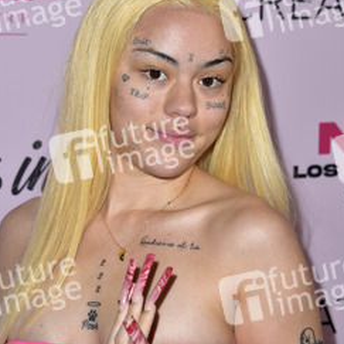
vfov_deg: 12.7
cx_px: 164
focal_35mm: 137
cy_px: 221
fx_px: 1540
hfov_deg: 12.7
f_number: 7.1
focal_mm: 98
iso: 200
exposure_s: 1/250
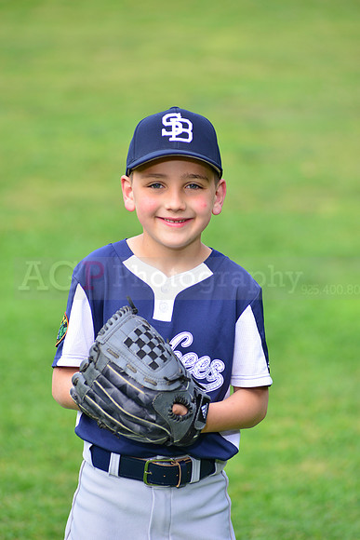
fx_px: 2773
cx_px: 180
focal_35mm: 185
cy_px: 270
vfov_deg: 11.1
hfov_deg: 7.4
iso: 320
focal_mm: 185
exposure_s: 1/200
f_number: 5.6
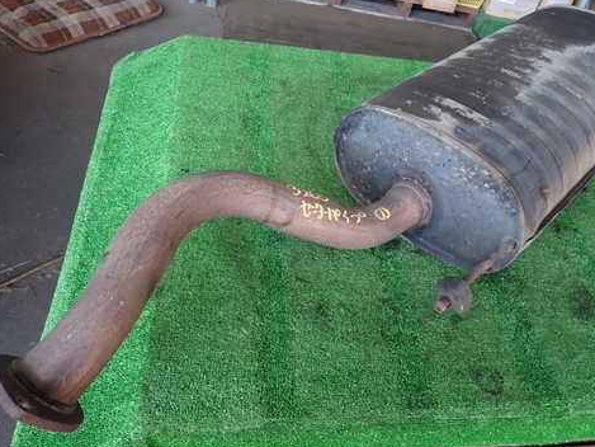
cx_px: 336
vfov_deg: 44.2
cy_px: 210
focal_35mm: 32
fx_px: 550
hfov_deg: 56.6
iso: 160
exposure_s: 1/60
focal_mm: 4.5
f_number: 2
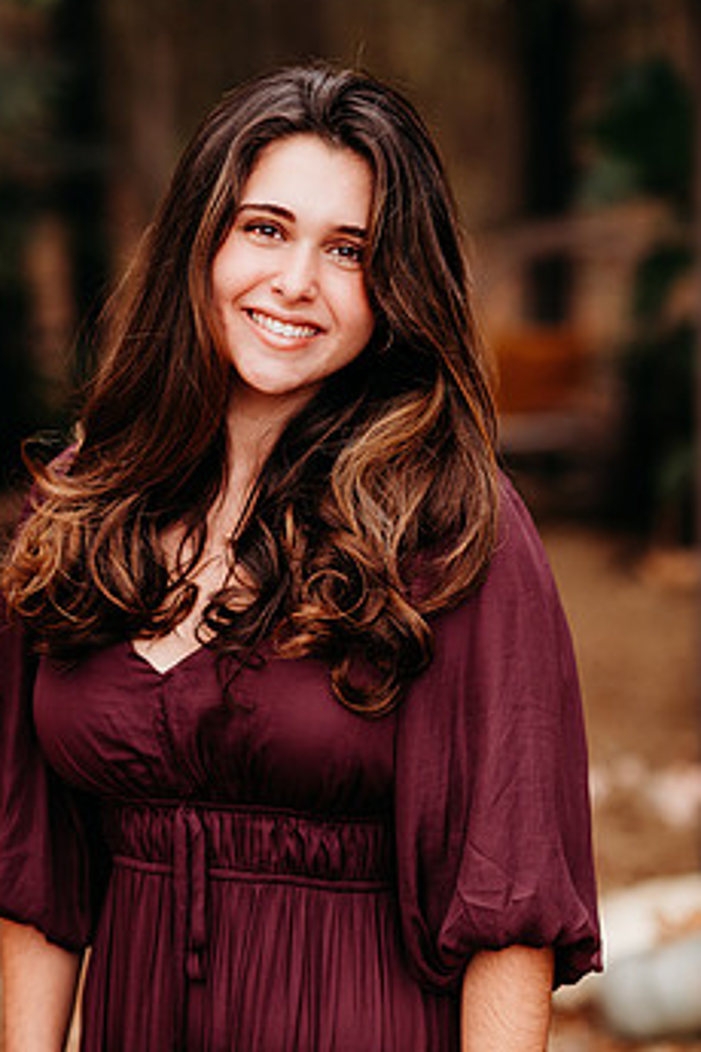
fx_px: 3242
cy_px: 494
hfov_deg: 12.3
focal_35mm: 111
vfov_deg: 18.4
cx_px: 265
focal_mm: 85
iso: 250
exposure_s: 1/500
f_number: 2.2
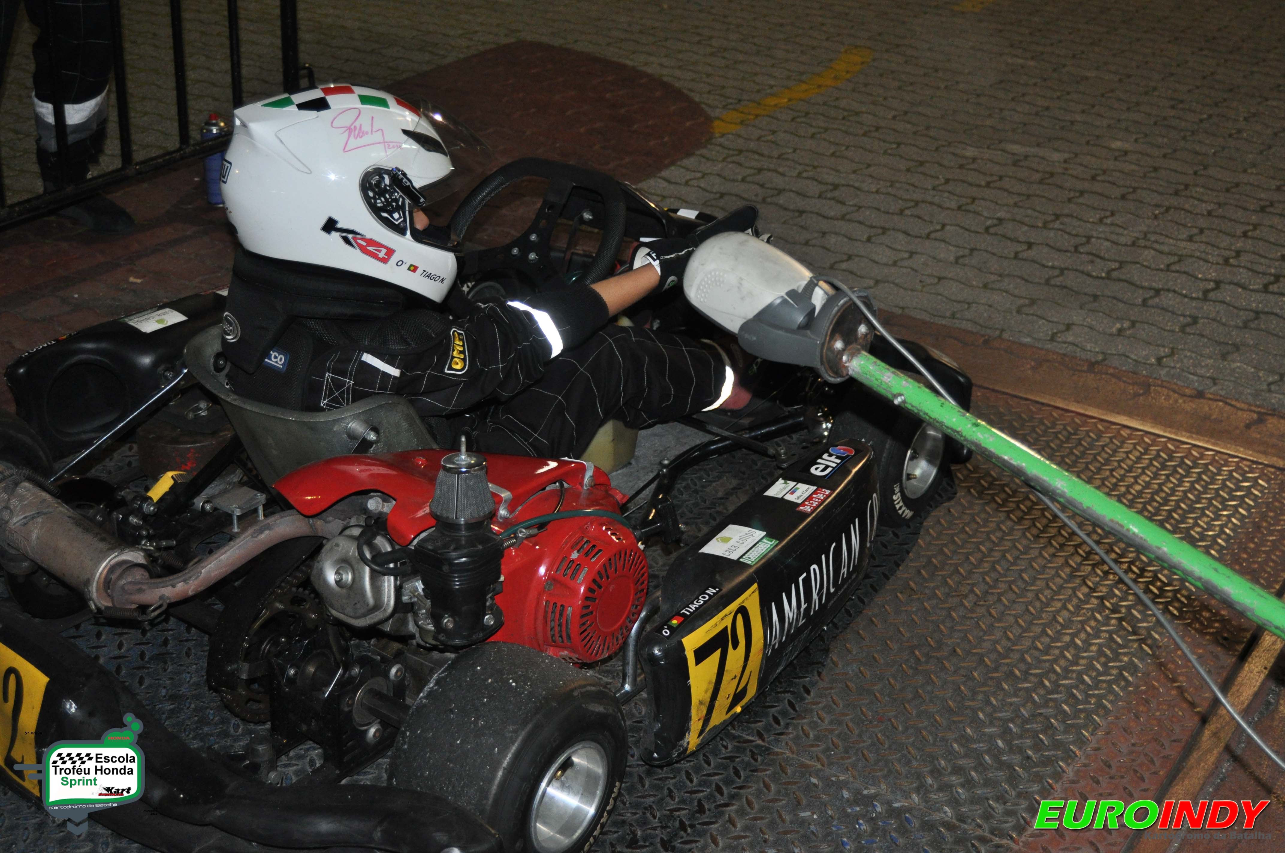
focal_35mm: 46
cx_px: 642
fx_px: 1658
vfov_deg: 28.9
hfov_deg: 42.4
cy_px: 426
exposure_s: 1/60
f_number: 4.2
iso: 800
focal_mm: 31
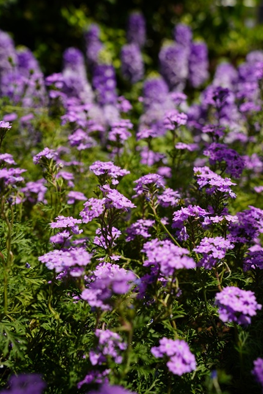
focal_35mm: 48
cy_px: 182
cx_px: 144
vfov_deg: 41.1
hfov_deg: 28.1
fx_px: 526
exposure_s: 1/1600
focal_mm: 43
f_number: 5.6
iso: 250
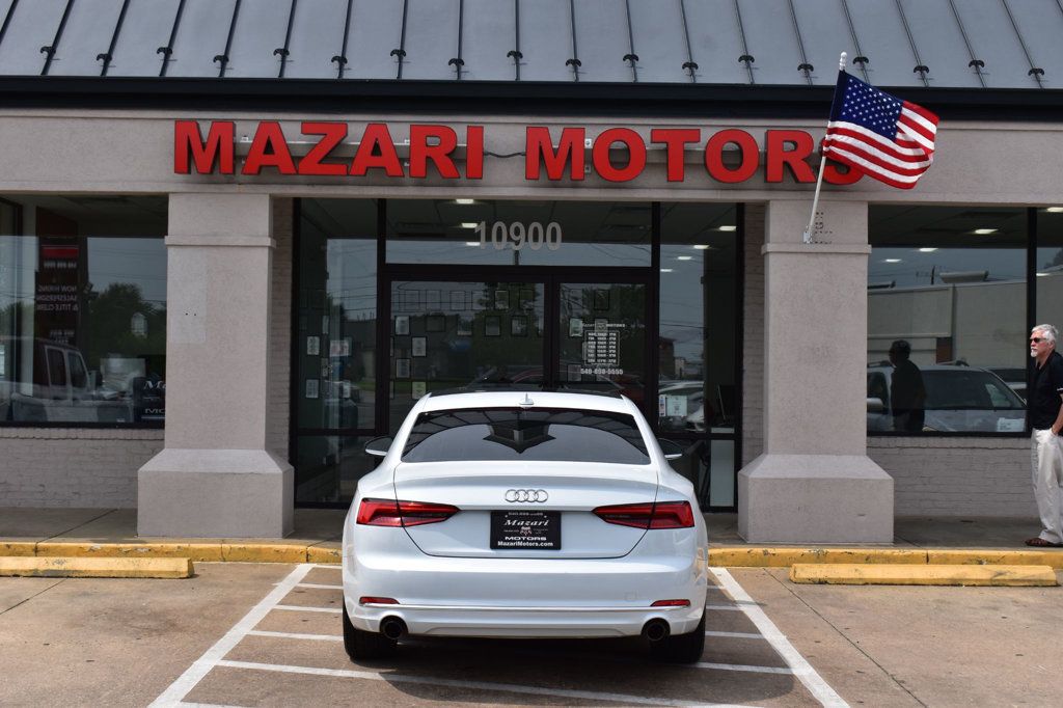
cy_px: 354
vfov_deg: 26.5
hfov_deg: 38.9
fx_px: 1505
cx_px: 532
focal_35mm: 51
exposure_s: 1/500
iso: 250
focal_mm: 34
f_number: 11
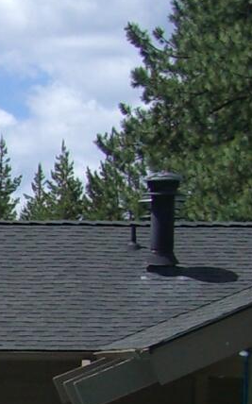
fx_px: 2652
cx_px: -446
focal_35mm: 241
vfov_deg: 8.6
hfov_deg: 5.2
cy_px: 493
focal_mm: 7.9
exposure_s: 1/320
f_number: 5.6
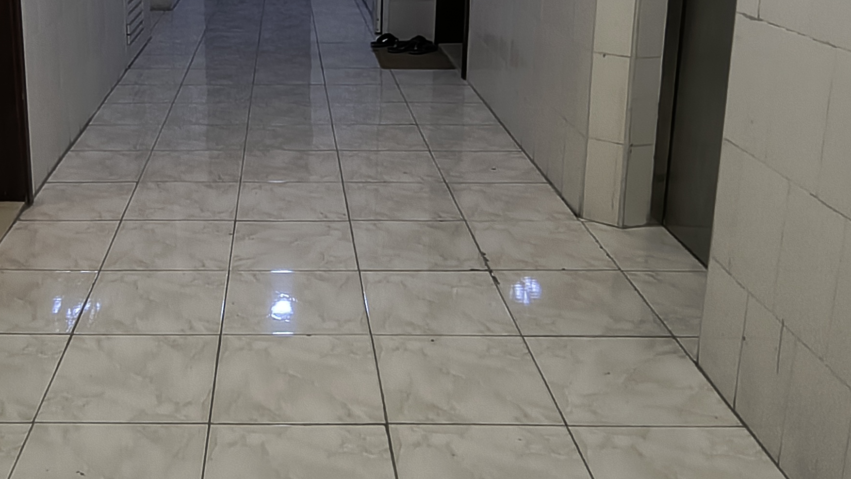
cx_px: 267
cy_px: 76
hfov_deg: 60.7
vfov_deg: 36.1
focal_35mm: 31
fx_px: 700
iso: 541
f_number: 2.2
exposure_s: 1/33.3
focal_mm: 2.13
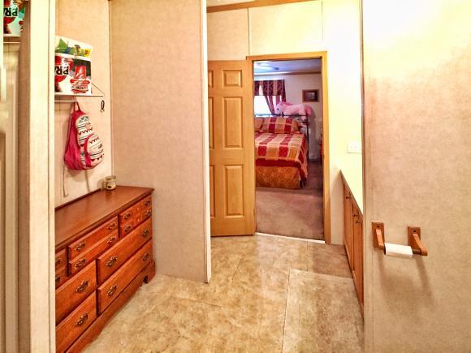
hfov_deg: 61.7
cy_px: 176
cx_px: 236
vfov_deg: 48.2
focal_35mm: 29
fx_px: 395
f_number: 2.2
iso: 250
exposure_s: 1/20
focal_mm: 4.15
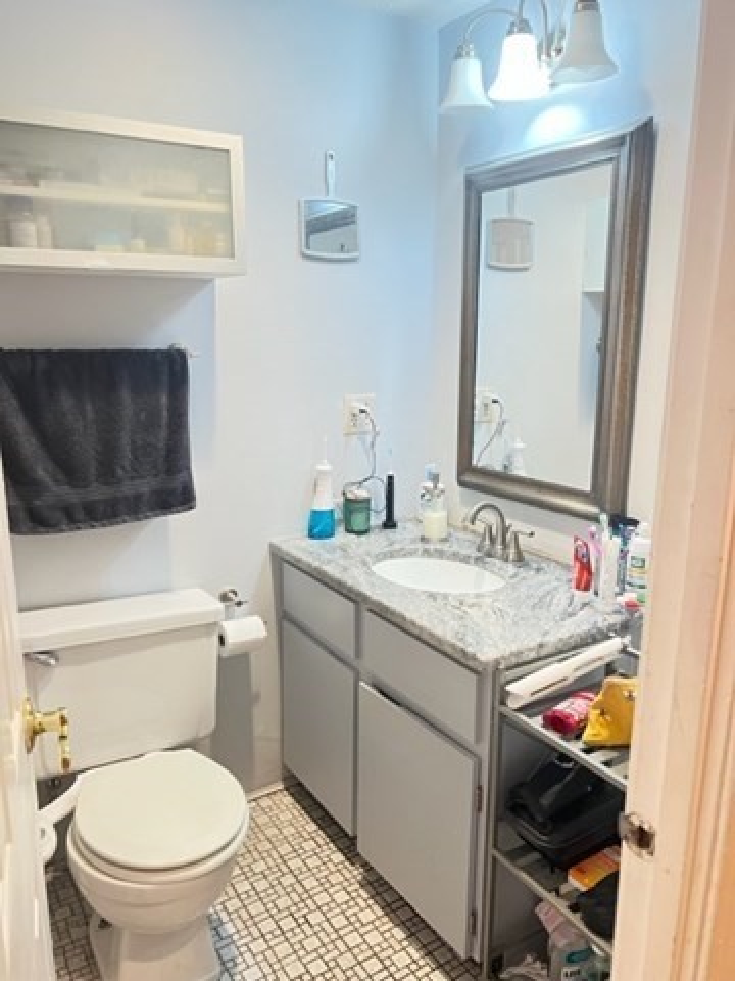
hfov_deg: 53.1
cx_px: 368
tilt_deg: -11.2
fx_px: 736
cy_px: 490
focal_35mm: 26
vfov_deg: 67.3
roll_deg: +0.2
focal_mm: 5.7
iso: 400
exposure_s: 1/60
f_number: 1.5
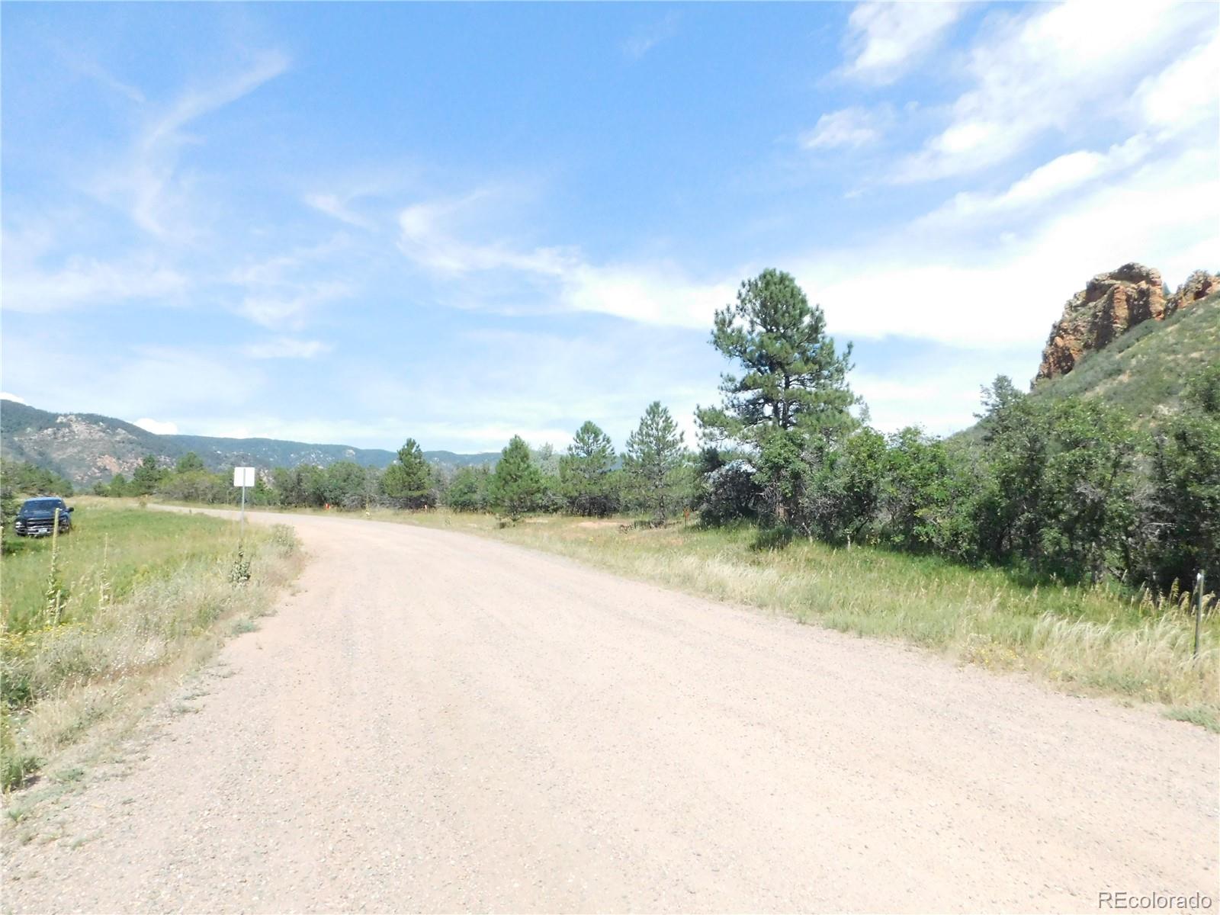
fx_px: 811
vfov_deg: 58.9
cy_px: 458
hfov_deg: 73.9
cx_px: 610
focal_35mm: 23
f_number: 6
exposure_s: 1/1500
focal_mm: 4
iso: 800
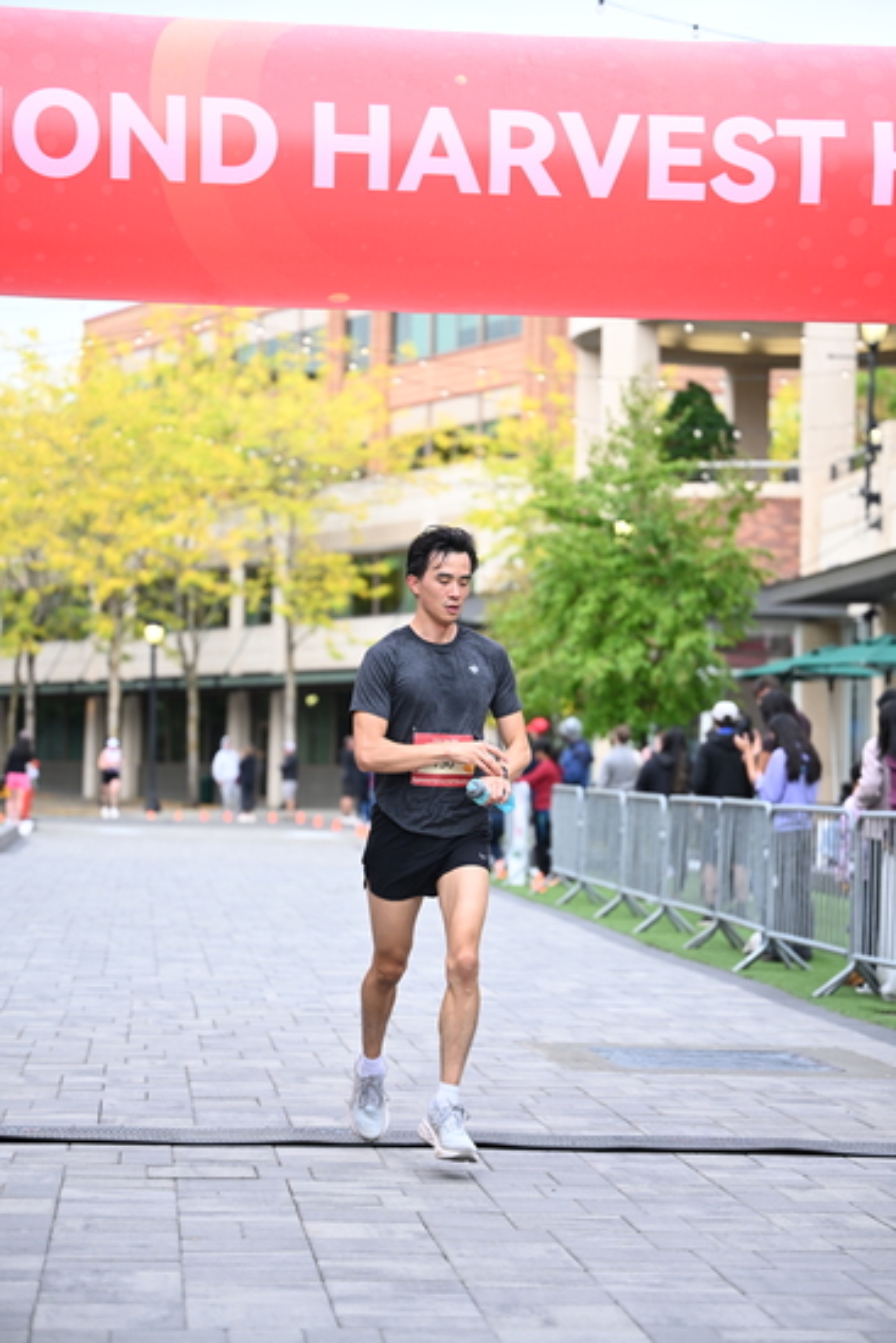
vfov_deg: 23.9
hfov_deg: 16.1
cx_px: 448
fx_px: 3171
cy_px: 672
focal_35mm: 85
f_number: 2.8
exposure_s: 1/1600
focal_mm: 85
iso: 1000
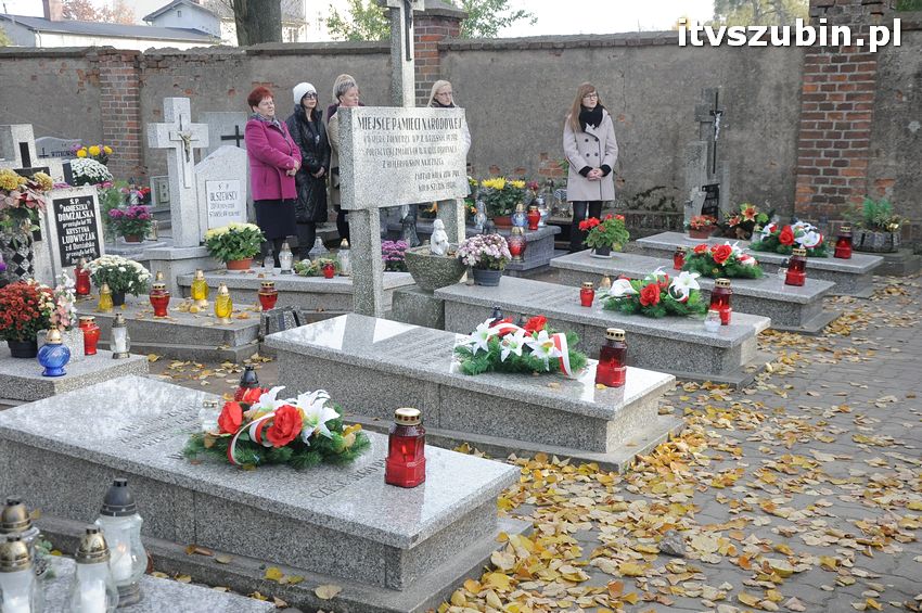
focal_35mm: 48
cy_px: 306
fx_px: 1228
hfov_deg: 41.1
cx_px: 461
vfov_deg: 28.0
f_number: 8
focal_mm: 32
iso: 800
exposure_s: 1/250
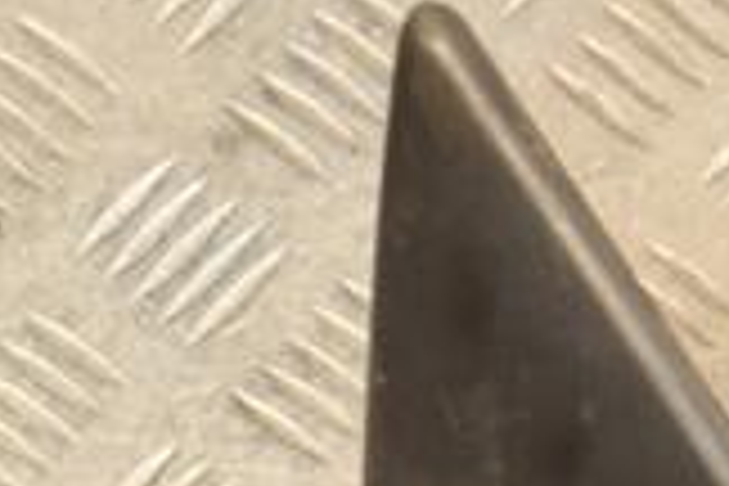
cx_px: 189
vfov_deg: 5.8
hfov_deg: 8.8
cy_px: 850
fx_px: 4718
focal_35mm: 233
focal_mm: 42
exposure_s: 1/125
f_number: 4.8
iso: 800
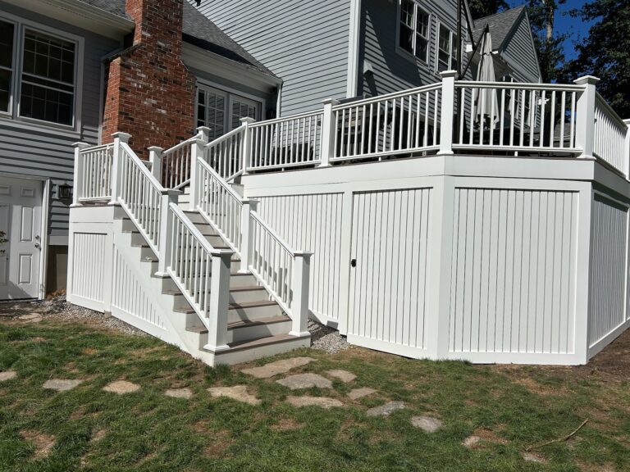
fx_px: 473
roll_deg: -2.0
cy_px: 236
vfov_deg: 53.1
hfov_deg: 67.3
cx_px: 315
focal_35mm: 26
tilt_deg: +0.7
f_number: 1.5
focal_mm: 5.7
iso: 50
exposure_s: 1/16393
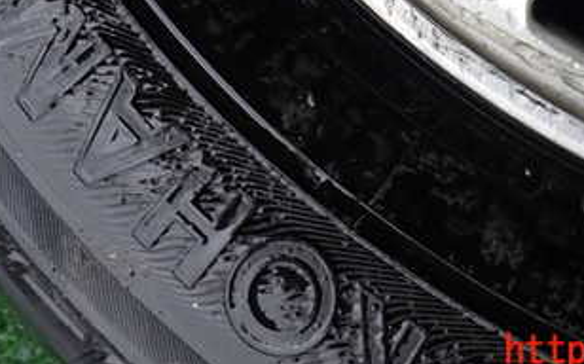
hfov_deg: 32.8
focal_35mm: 62
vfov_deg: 19.9
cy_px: -51
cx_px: 364
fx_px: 986
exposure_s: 1/200
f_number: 2.3
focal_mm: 5.4
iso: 100
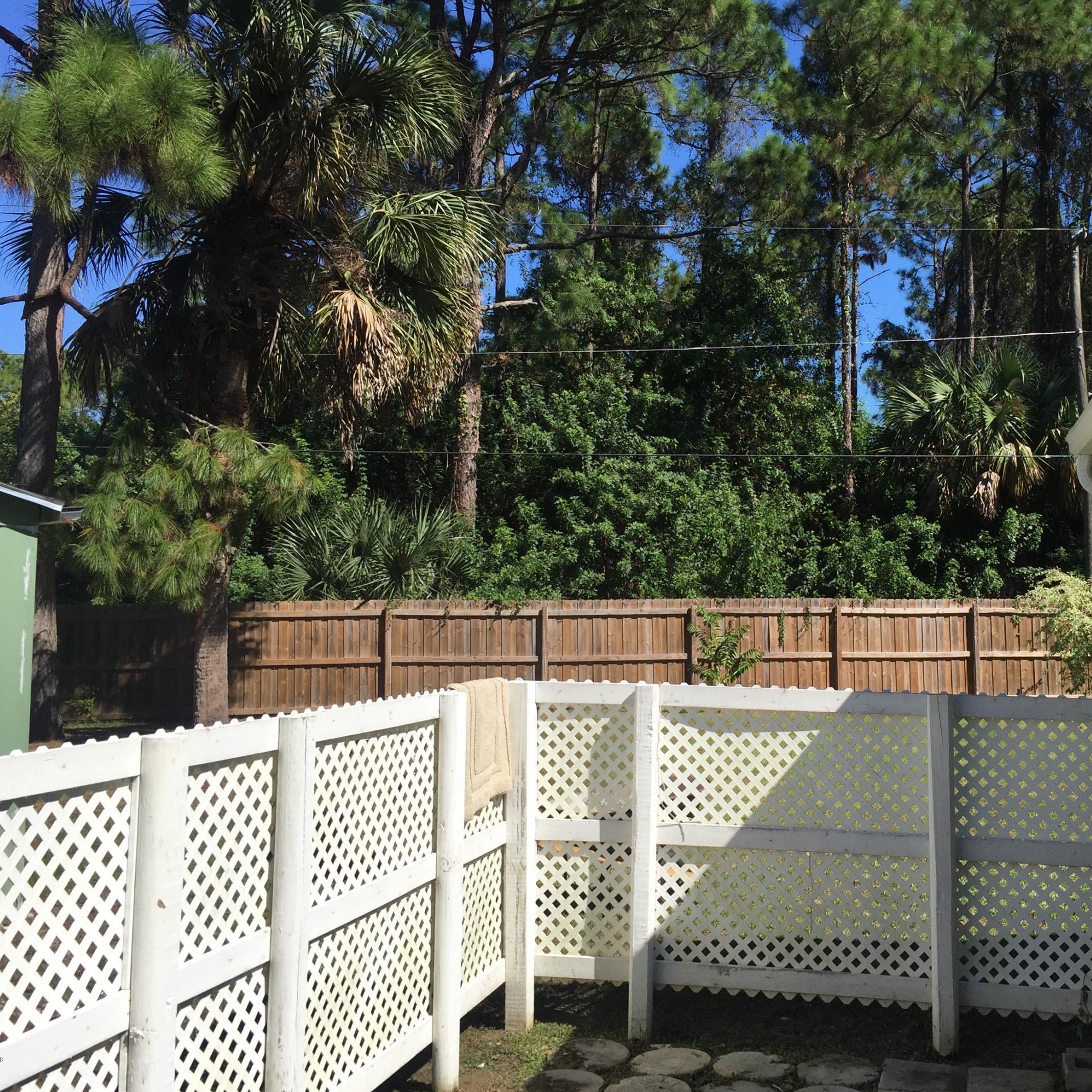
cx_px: 733
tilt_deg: +2.5
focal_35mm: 36
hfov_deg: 45.3
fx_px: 1285
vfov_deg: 46.0
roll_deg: -1.0
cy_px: 520
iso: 32
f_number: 2.2
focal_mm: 4.15
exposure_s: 1/2198
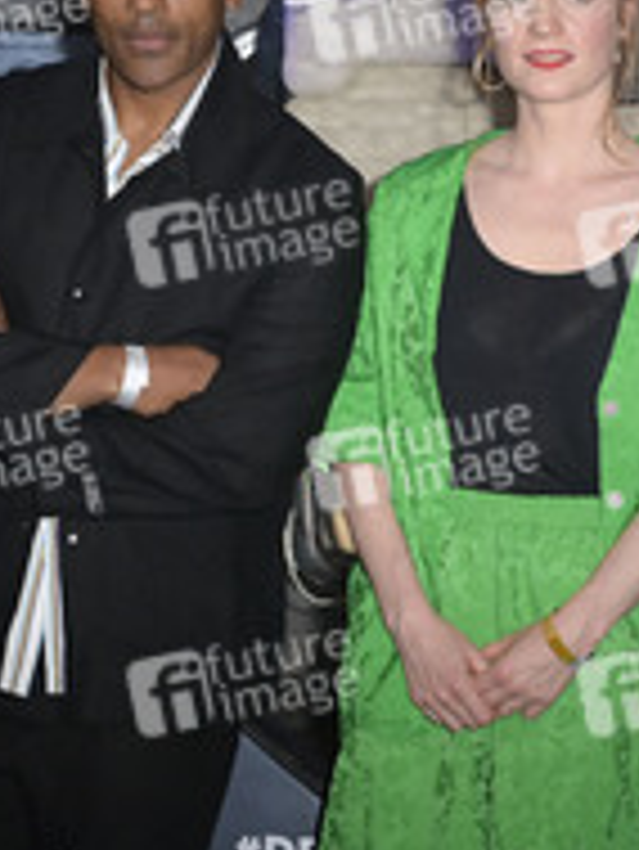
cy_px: 346
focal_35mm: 119
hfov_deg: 12.5
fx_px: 2926
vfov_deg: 16.5
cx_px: 304
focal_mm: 52
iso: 1000
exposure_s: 1/200
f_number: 5.6
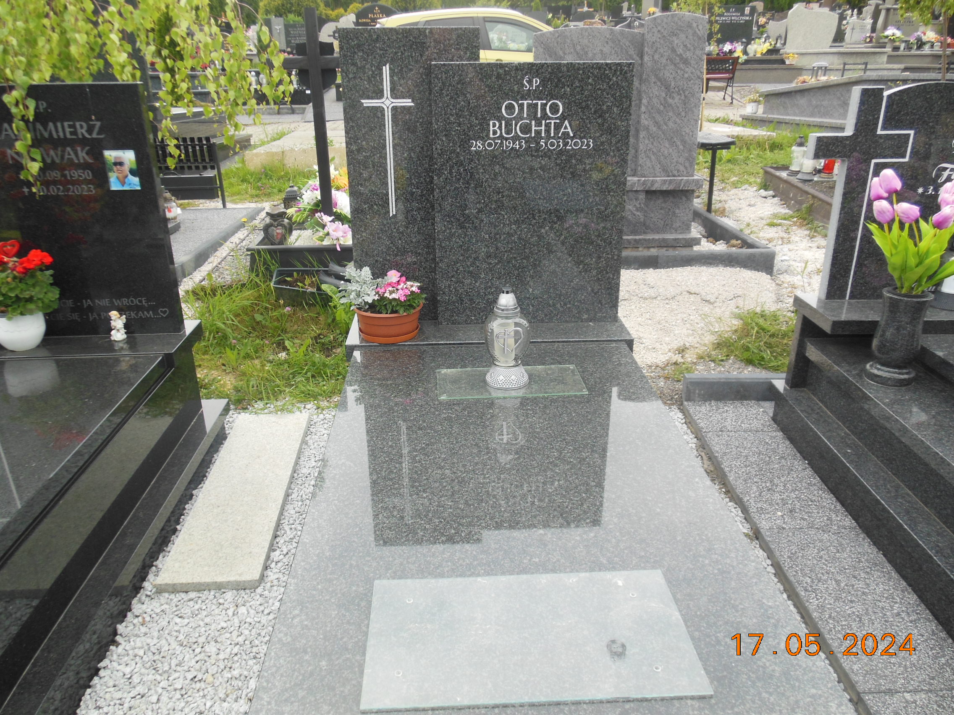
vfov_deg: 54.9
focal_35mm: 25
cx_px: 477
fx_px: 689
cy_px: 358
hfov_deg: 69.4
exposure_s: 1/400
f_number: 3.2
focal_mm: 4.5
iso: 125
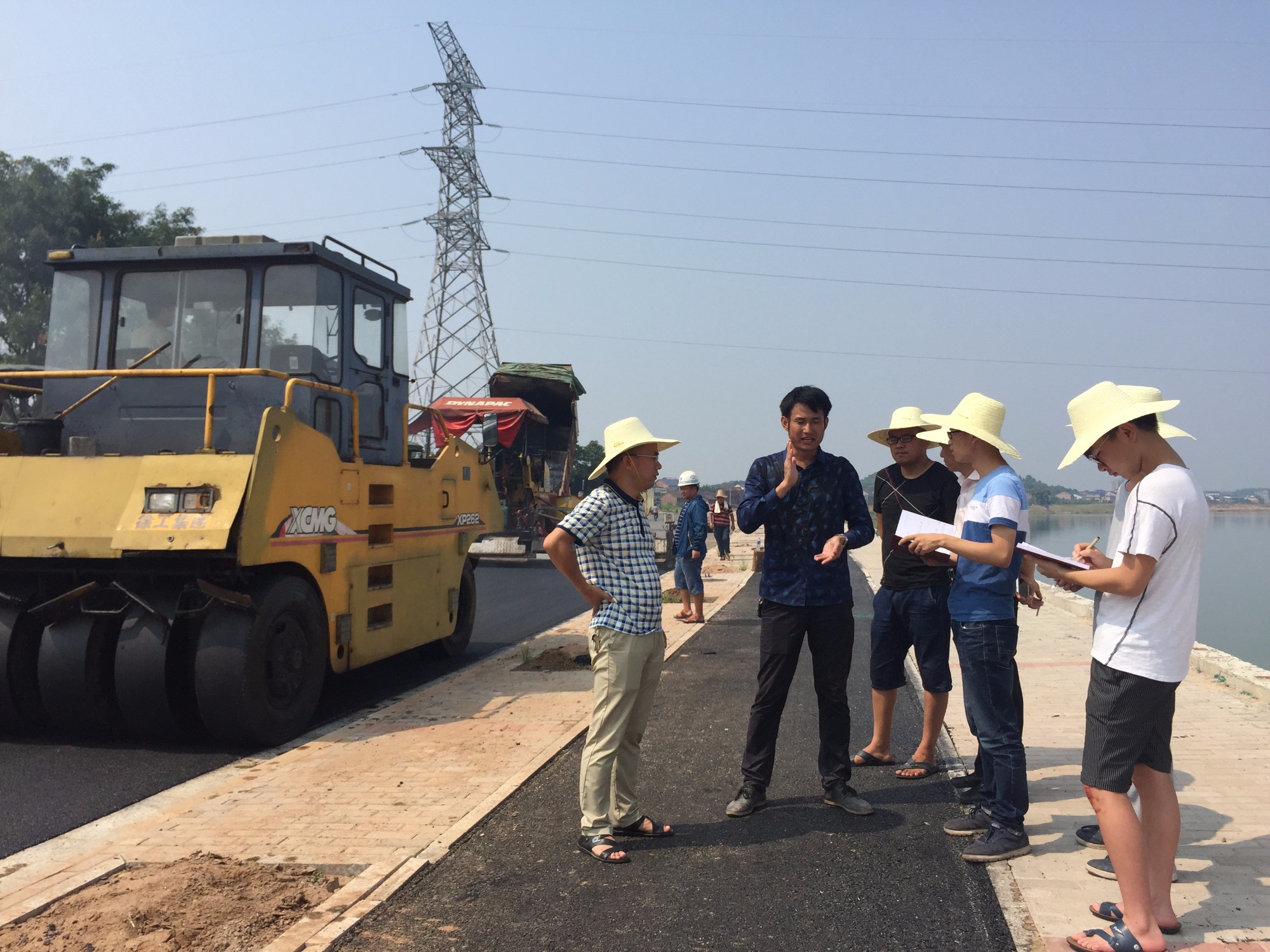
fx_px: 1064
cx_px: 635
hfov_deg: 61.7
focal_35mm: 29
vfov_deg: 48.2
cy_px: 476
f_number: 2.2
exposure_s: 1/3049
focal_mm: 4.15
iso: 32
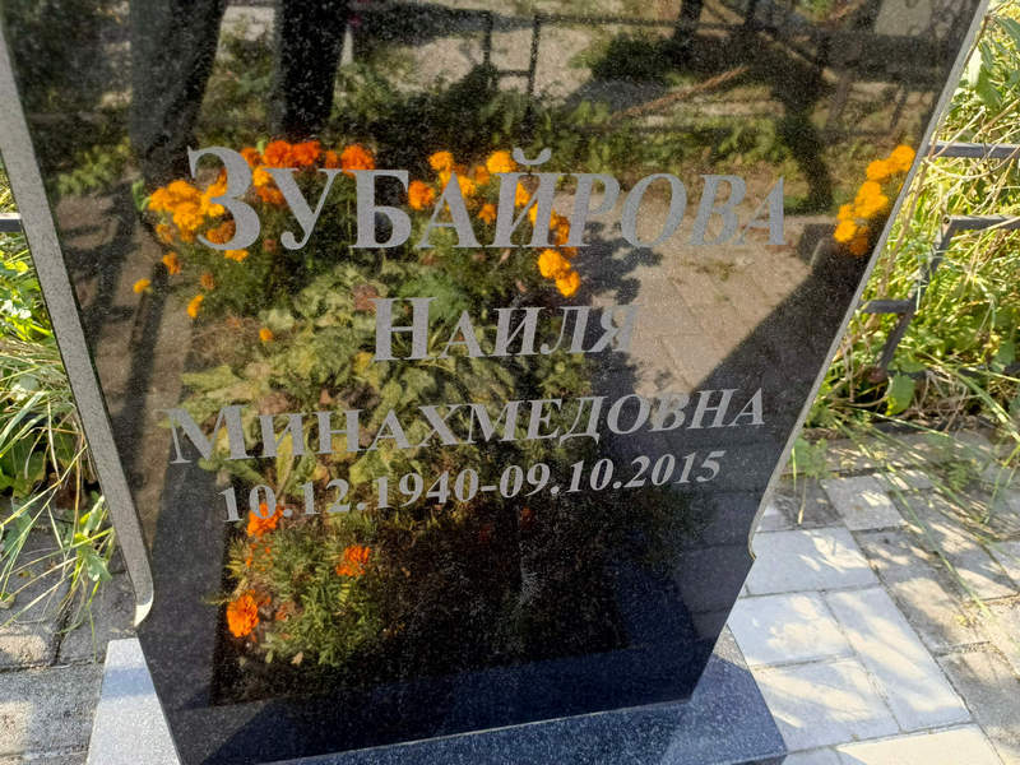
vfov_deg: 54.9
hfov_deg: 69.4
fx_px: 737
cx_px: 510
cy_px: 382
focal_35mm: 25
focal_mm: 4.76
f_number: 1.69
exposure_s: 1/120
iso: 112
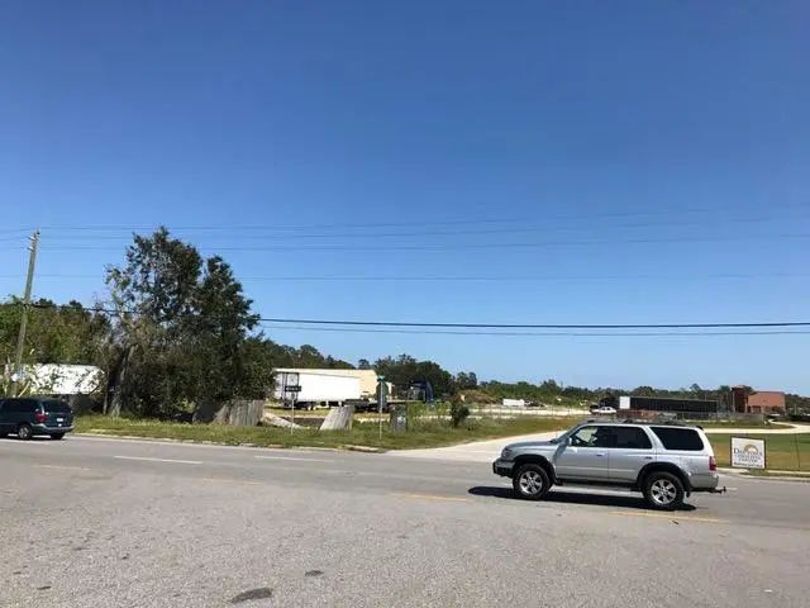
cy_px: 304
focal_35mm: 28
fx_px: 655
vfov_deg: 49.7
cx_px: 405
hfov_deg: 63.4
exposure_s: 1/3096
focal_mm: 3.99
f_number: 1.8
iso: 20
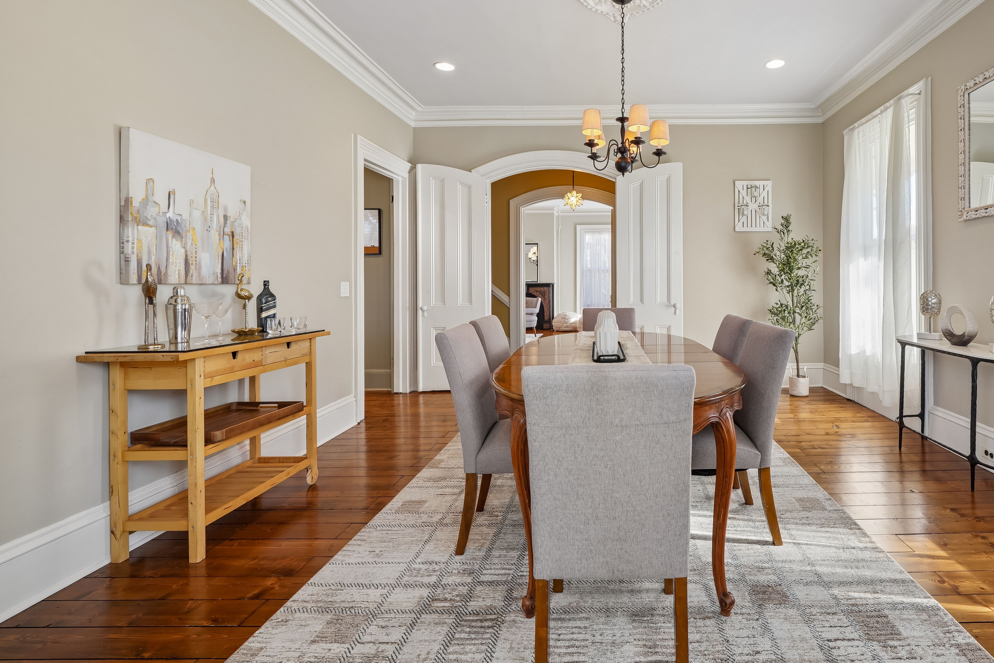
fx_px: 442
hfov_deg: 95.1
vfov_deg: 73.1
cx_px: 608
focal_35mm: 16
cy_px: 272
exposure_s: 1/3.33
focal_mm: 12
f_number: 10
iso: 100
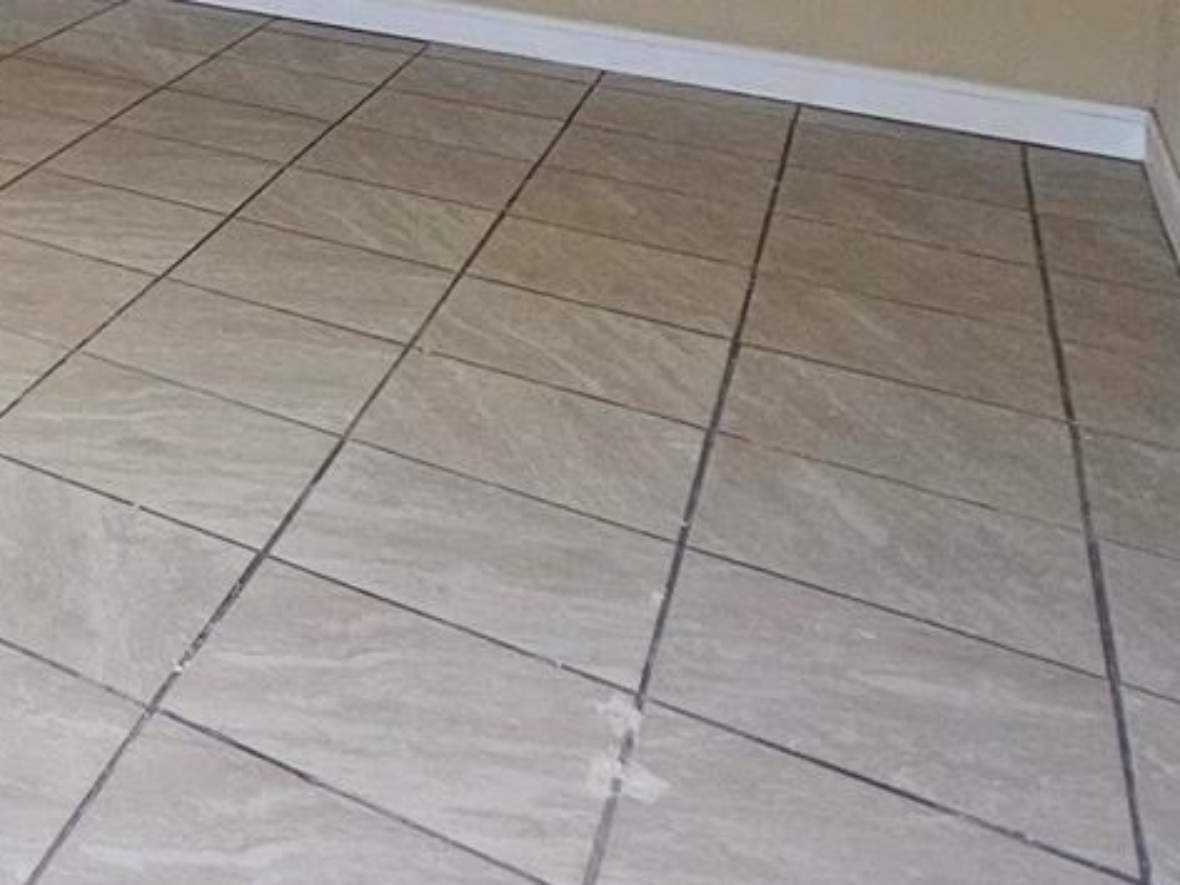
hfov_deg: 29.2
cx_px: -536
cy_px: -339
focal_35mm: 44
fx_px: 1500
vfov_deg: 26.5
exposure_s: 1/30
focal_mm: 2.2
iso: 320
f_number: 2.2
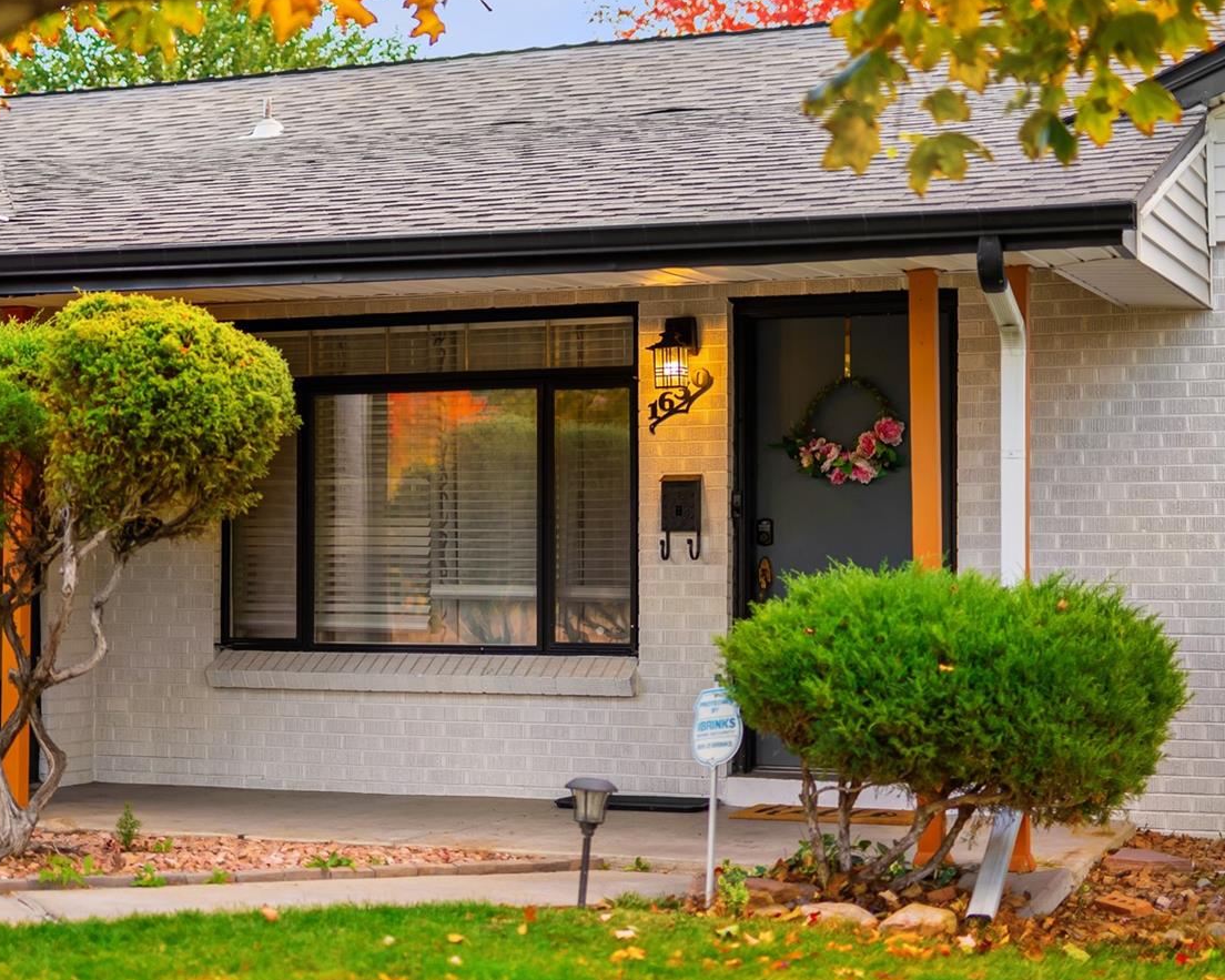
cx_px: 408
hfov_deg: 27.7
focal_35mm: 68
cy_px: 461
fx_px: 2465
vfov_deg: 22.5
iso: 160
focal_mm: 50
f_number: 1.4
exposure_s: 1/200
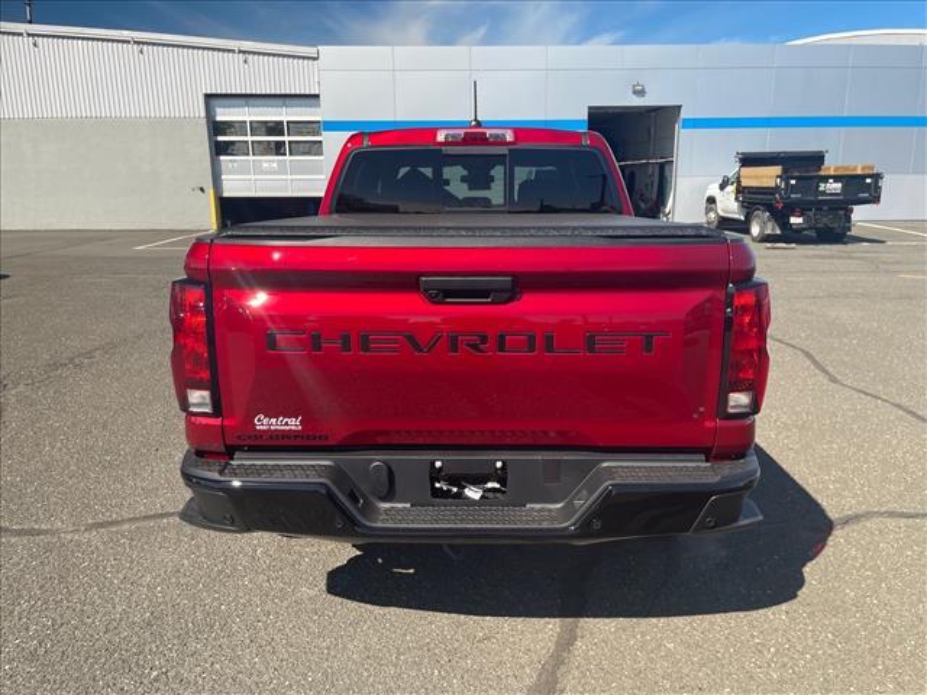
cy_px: 348
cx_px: 464
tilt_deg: -14.1
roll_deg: +1.3
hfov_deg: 67.3
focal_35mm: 26
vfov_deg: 53.1
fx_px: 696
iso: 32
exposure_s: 1/932
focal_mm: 4.2
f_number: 1.6
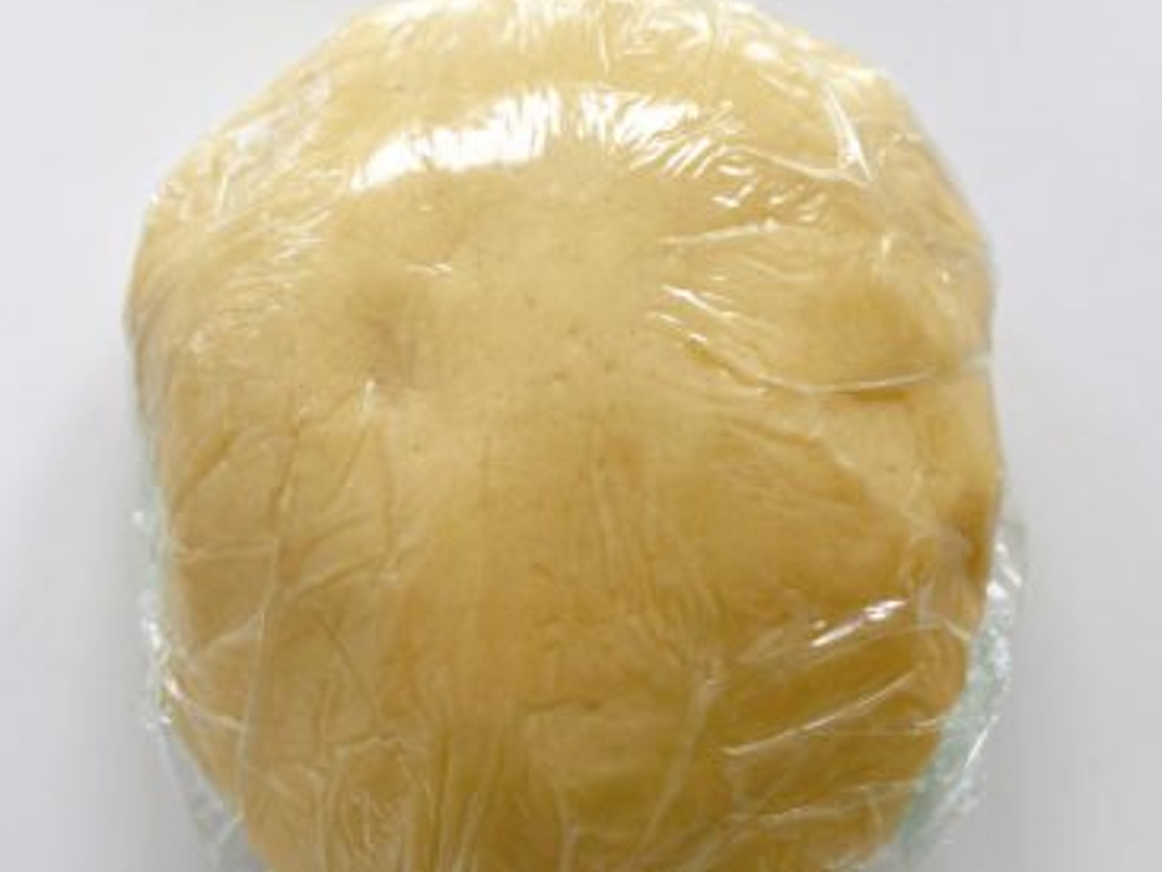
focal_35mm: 46
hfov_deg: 41.2
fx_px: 1545
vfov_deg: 31.5
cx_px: 541
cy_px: 490
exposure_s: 1/121
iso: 32
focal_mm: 3.99
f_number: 1.8
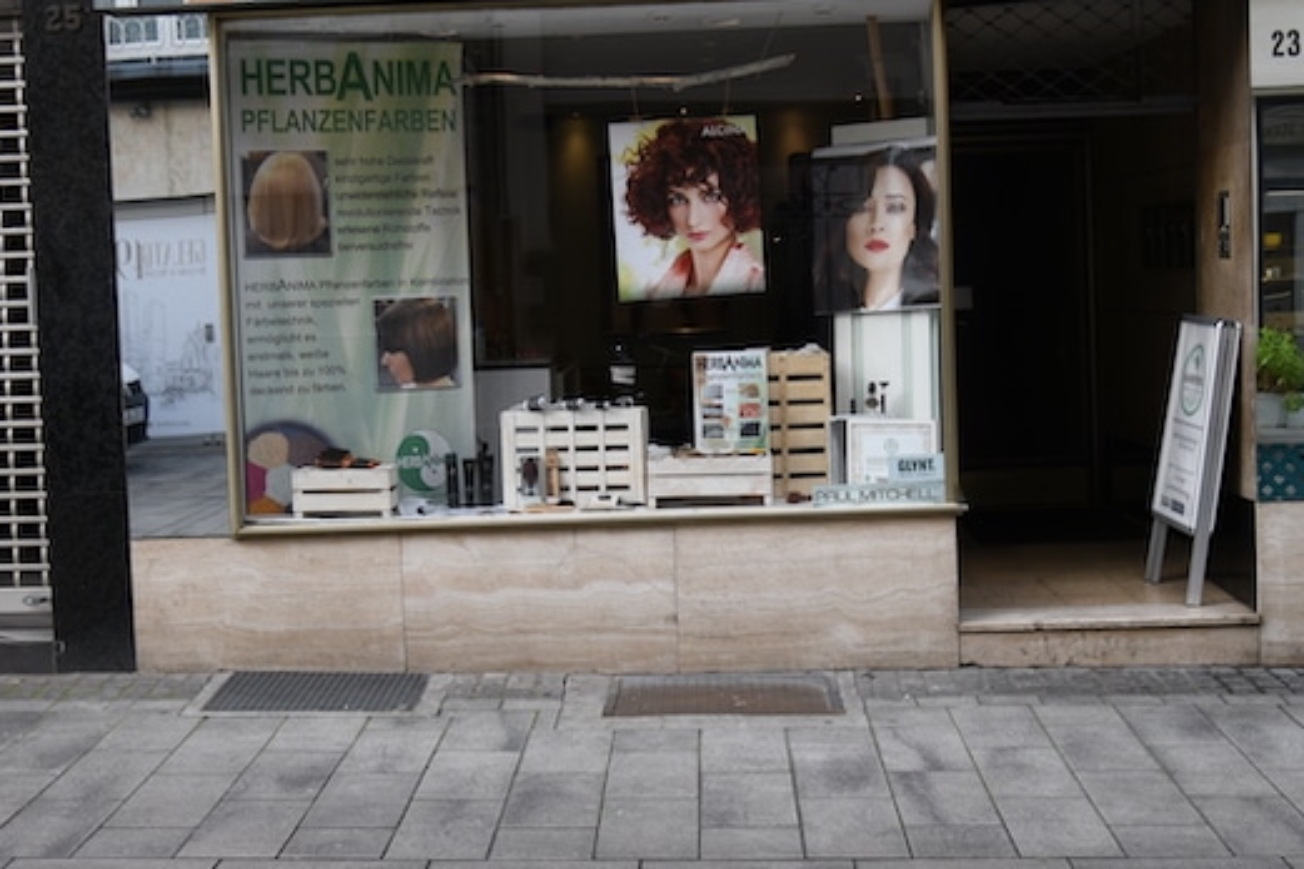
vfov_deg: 23.0
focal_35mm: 59
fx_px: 2136
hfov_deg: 33.9
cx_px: 623
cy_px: 402
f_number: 4
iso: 200
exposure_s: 1/400
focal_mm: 30
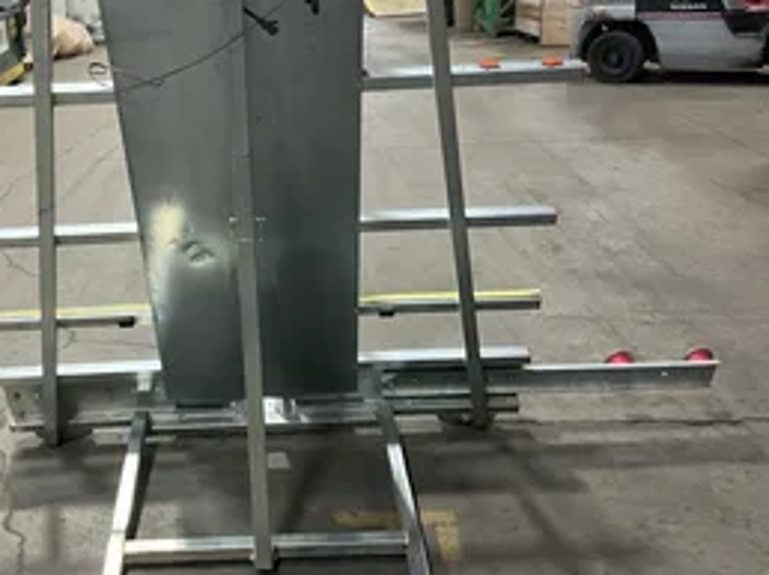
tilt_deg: -13.6
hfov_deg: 41.6
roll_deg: +2.3
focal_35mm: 45
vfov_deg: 31.8
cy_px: 179
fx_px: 999
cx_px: 256
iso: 320
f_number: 1.8
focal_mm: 3
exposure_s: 1/58
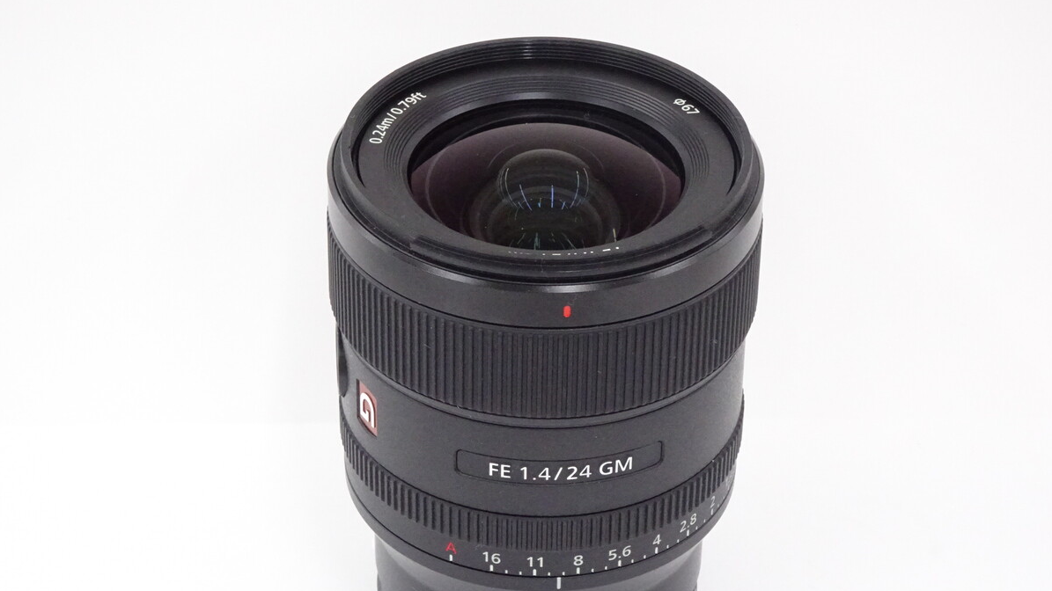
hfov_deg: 22.9
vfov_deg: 13.0
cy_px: 350
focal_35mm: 93
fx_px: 2594
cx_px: 526
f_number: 5
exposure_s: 1/100
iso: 1000
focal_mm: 14.54
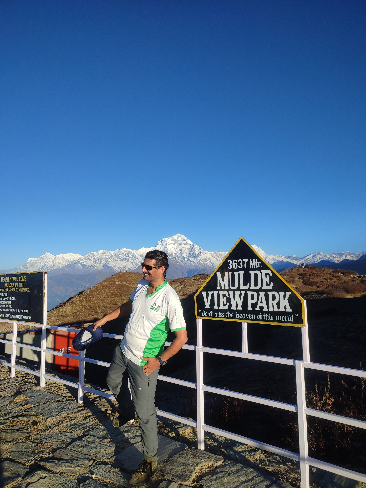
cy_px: 244
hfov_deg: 54.9
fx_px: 352
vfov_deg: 69.4
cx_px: 183
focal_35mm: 25
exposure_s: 1/651
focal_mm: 6.04
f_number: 1.9
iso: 50
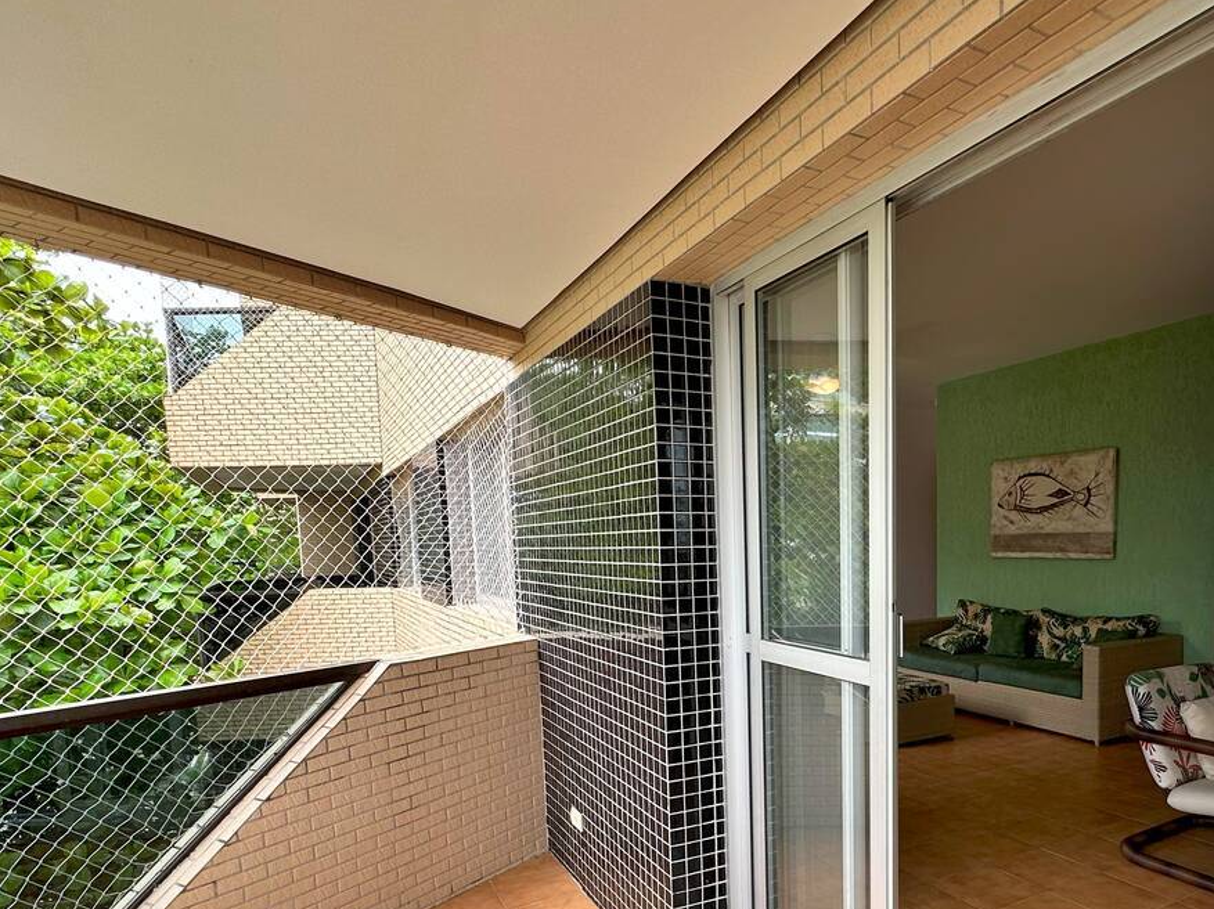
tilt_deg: -6.0
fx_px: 806
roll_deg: +1.1
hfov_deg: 72.0
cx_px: 796
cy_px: 625
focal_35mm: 23
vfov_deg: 57.2
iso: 40
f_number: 2.2
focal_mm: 2.22
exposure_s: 1/108
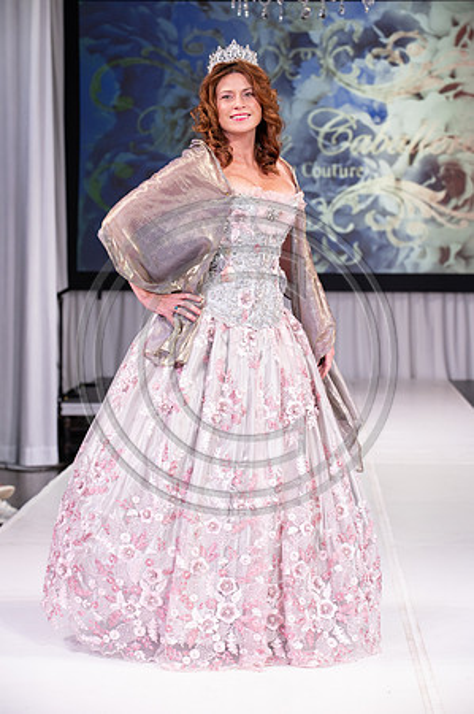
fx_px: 1821
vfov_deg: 22.2
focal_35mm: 92
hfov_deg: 14.8
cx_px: 237
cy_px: 357
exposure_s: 1/400
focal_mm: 92
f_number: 5.6
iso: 2000
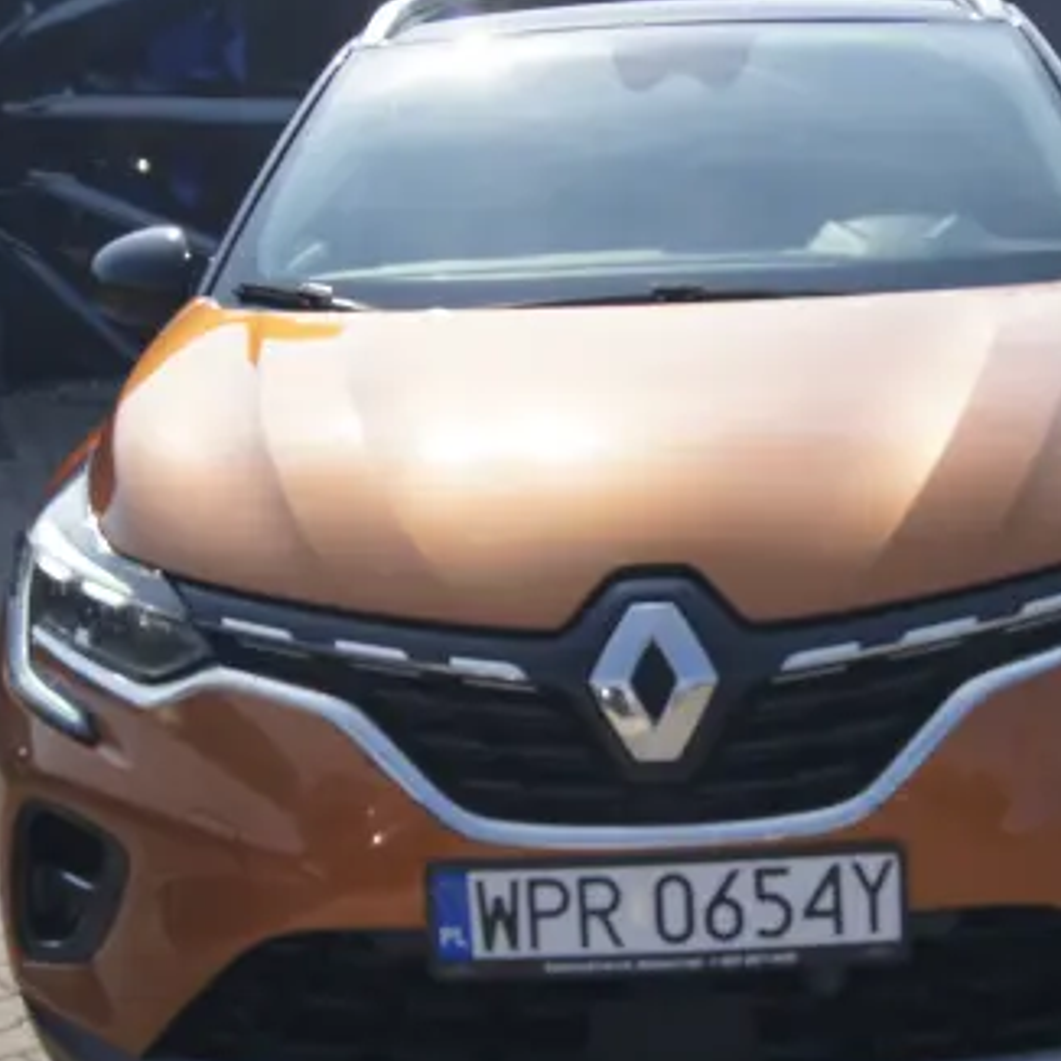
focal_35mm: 70
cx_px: 791
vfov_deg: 24.7
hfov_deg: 24.4
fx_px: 2427
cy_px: 547
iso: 100
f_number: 8
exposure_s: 1/200
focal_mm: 28
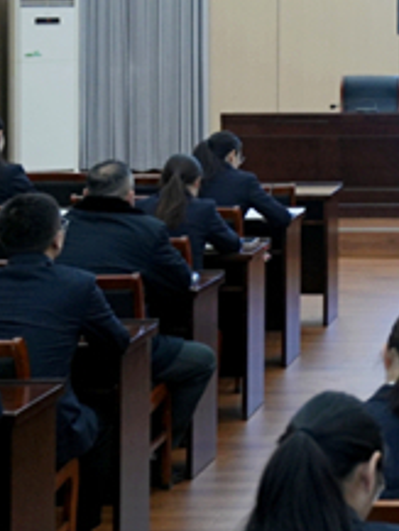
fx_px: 1950
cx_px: 657
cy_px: 43
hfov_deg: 11.1
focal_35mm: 127
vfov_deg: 15.3
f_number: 4
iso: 640
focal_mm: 38
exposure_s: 1/160
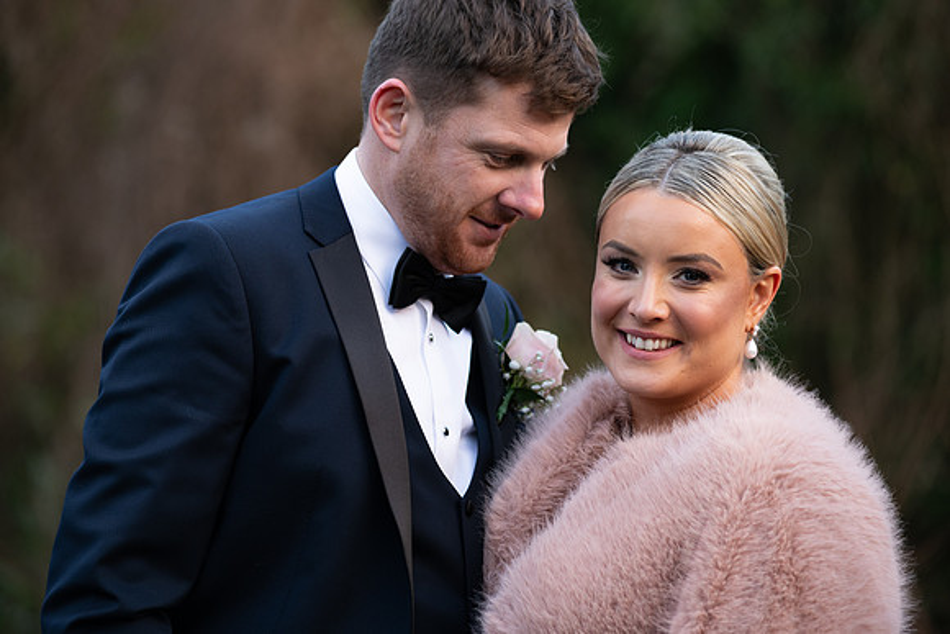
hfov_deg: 14.2
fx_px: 3827
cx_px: 475
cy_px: 317
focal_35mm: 145
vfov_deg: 9.5
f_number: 3.5
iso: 200
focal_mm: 145
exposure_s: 1/160
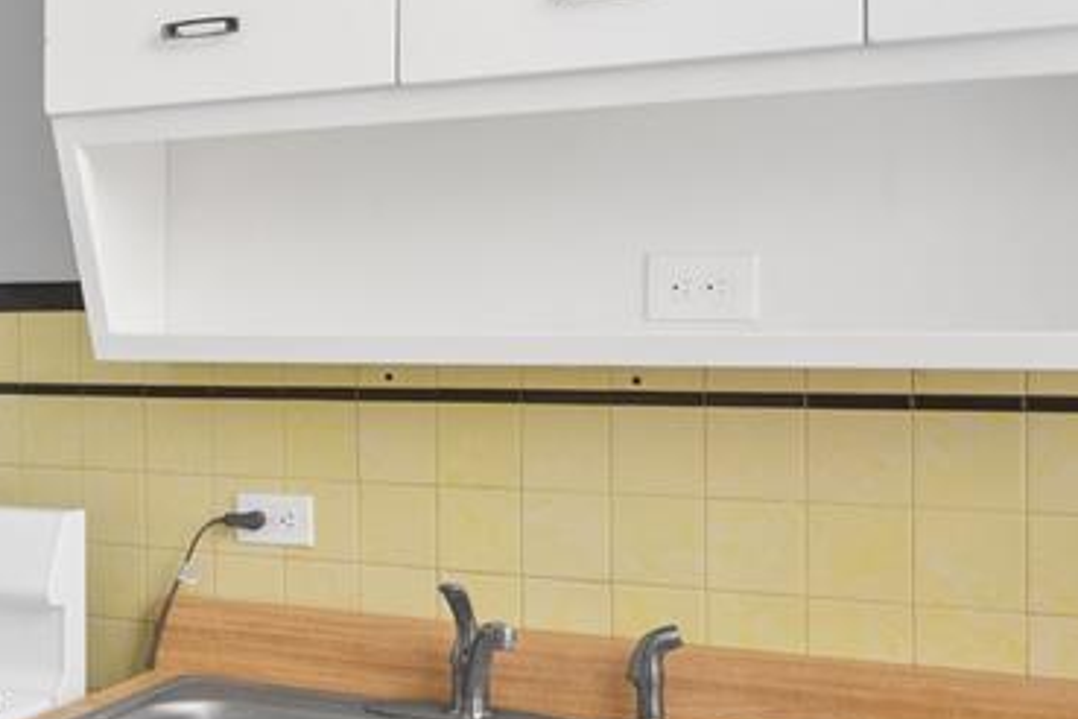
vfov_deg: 27.0
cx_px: 85
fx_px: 1497
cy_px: 351
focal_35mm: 50
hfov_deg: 36.8
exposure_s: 1/13
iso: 400
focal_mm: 9
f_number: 8
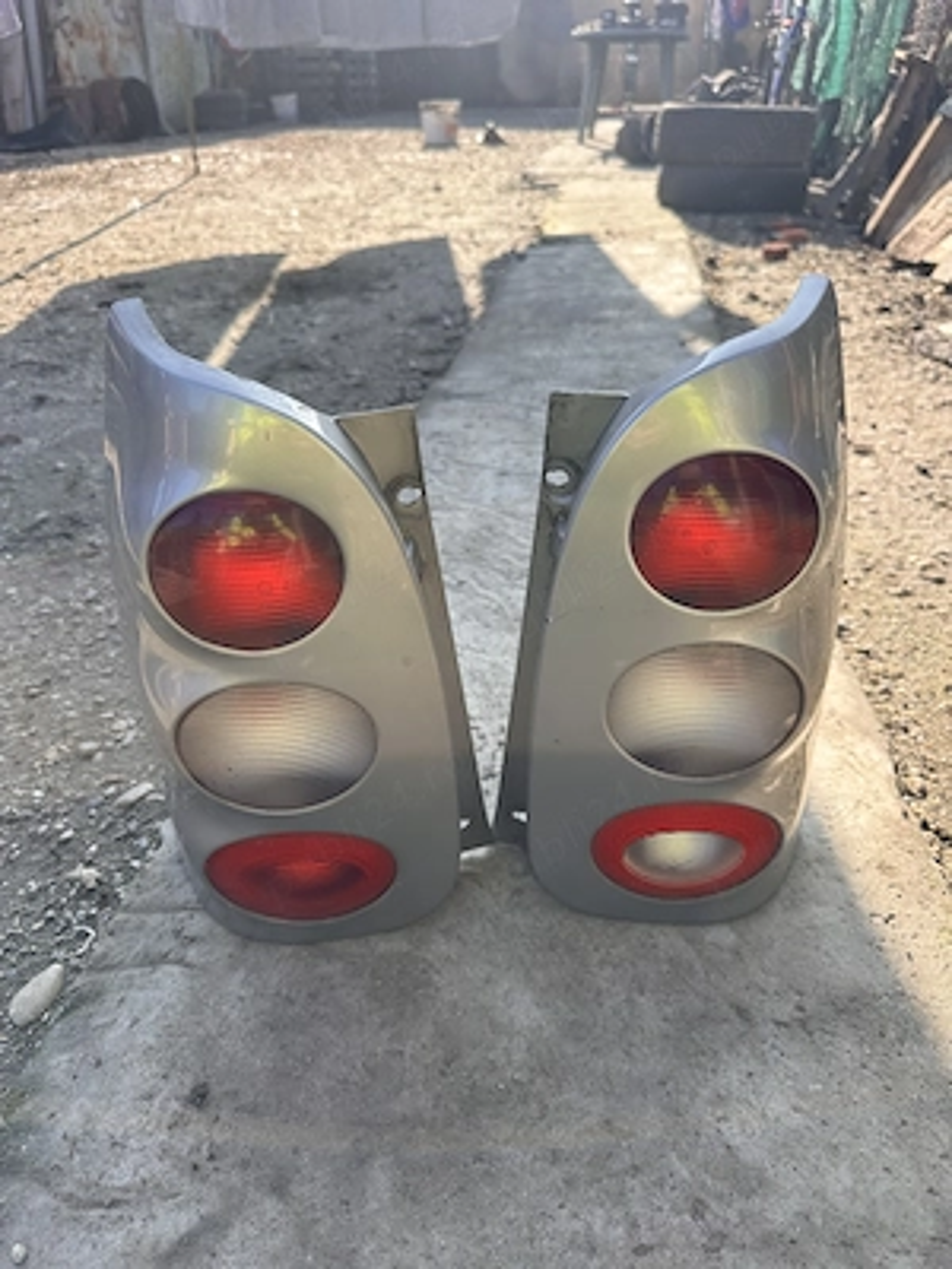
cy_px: 634
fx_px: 880
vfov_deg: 71.6
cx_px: 476
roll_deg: +1.5
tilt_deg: -30.7
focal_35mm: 24
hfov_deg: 56.8
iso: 80
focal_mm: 6.86
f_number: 1.78
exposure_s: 1/1357
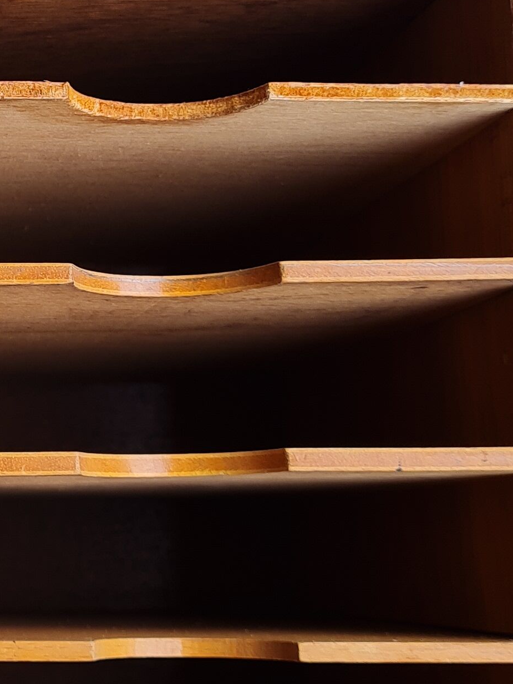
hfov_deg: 16.4
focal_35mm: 85
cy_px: 224
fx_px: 1679
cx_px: -148
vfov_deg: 22.9
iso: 50
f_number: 1.8
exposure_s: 1/203
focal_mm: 5.4
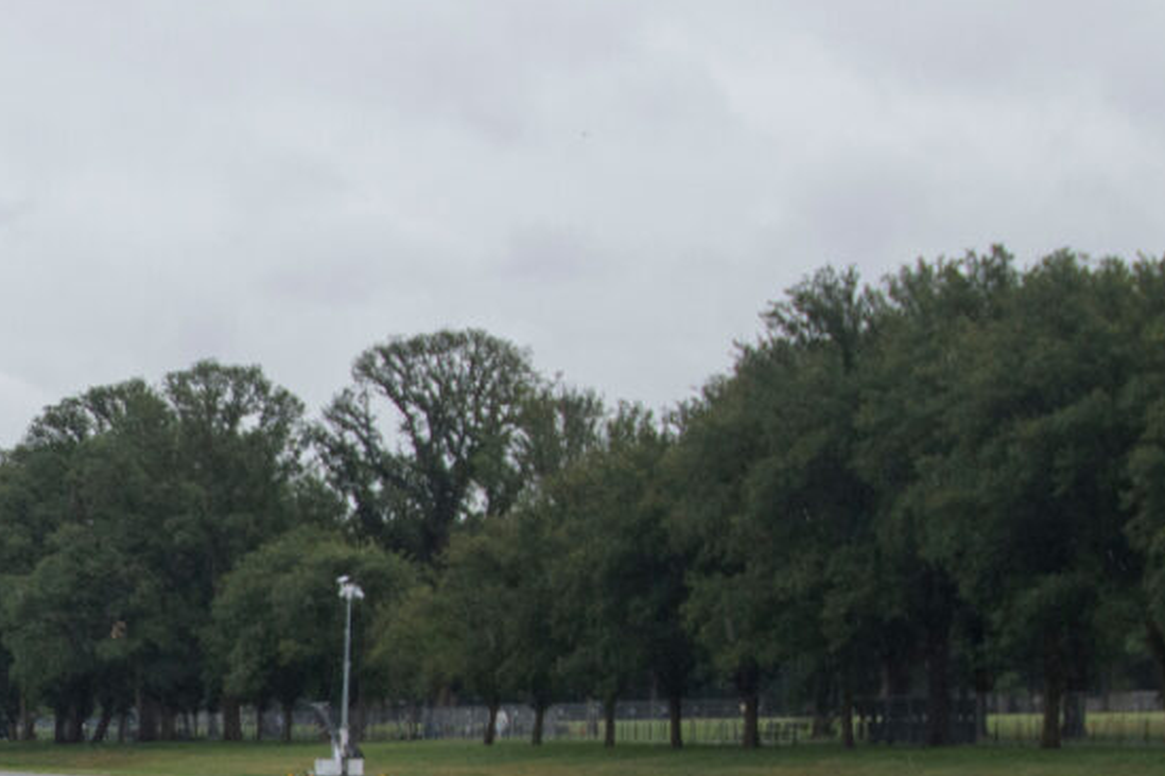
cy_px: 1057
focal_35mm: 112
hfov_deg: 16.2
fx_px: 3624
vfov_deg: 11.8
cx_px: -738
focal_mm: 24
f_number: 5.6
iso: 400
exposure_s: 1/320
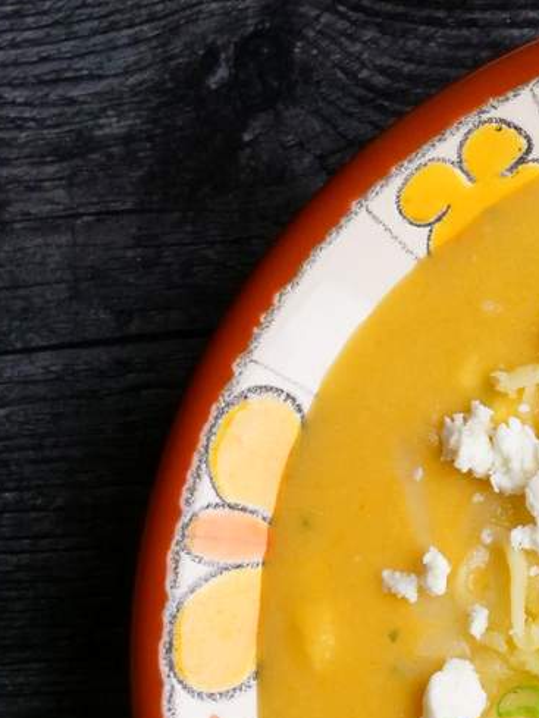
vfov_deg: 12.6
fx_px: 3258
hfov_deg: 9.2
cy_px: 341
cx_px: 793
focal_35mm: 157
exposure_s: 1/60
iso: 800
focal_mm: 24
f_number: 3.5
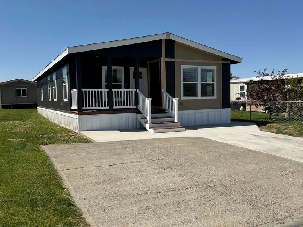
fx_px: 271
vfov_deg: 45.4
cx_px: 146
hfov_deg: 58.3
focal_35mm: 31
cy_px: 107
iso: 80
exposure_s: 1/6711
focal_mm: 6.76
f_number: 1.78
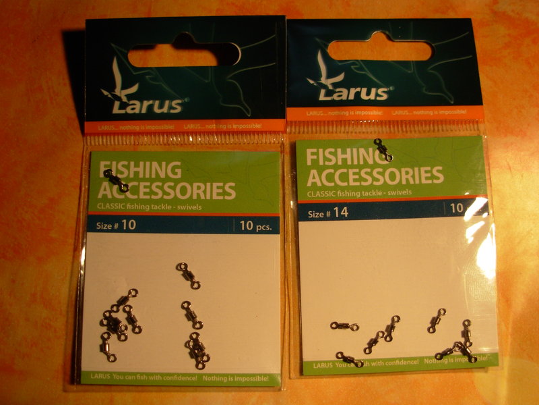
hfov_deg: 49.0
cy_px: 202
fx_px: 592
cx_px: 270
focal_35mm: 38
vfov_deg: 37.7
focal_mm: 6.3
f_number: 2.9
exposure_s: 1/71.8
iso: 50
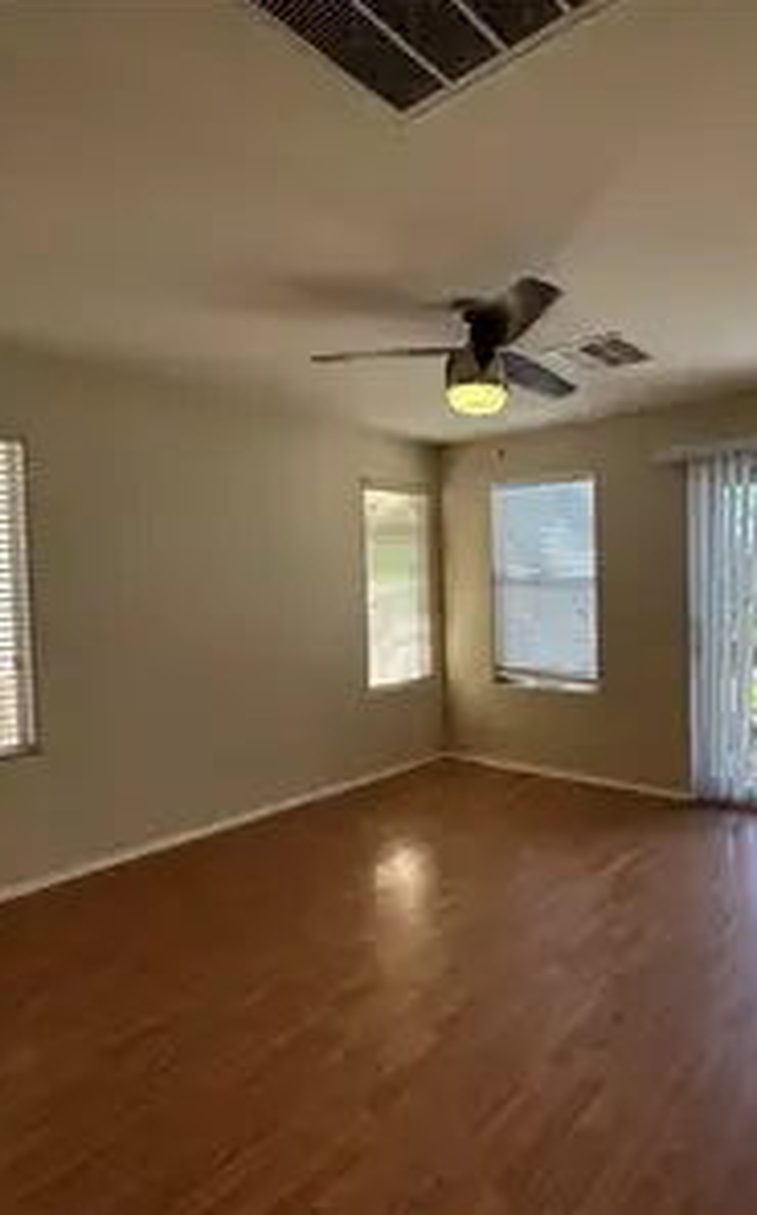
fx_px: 662
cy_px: 605
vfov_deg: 85.1
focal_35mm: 20
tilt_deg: -2.0
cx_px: 573
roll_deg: +0.7
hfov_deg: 56.4
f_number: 2.2
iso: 40
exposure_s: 1/126
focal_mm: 2.22
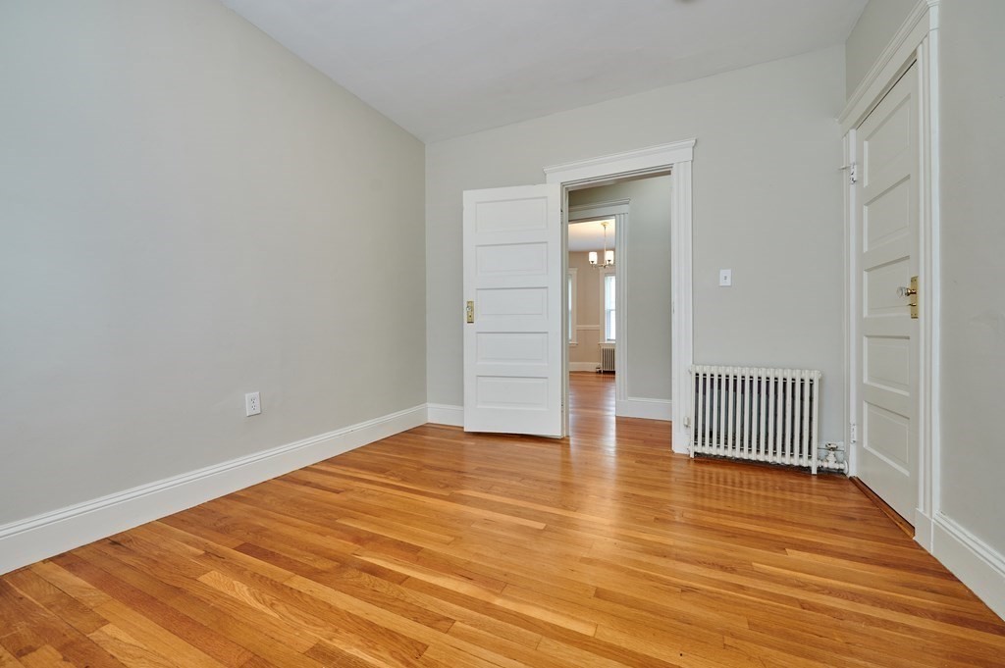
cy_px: 334
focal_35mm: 14
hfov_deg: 104.3
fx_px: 391
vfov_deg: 81.1
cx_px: 502
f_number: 5.6
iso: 800
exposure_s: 1/100
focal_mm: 14
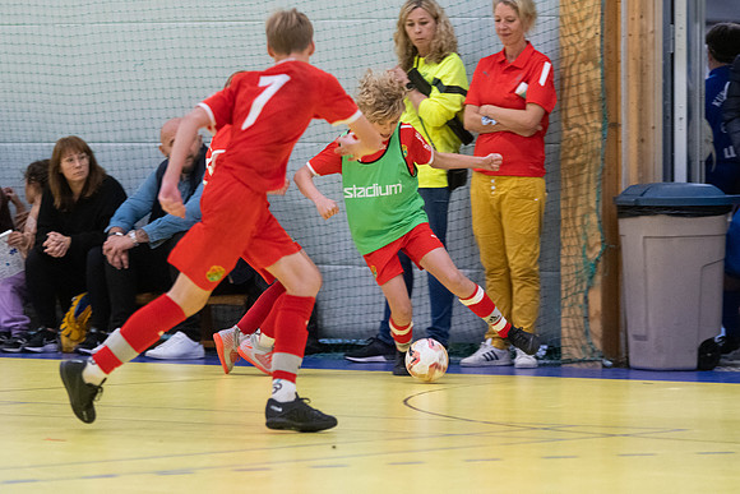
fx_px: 4839
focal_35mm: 235
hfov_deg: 8.7
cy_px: 247
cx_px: 370
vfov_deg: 5.8
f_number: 3.2
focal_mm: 150
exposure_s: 1/400
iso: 4000
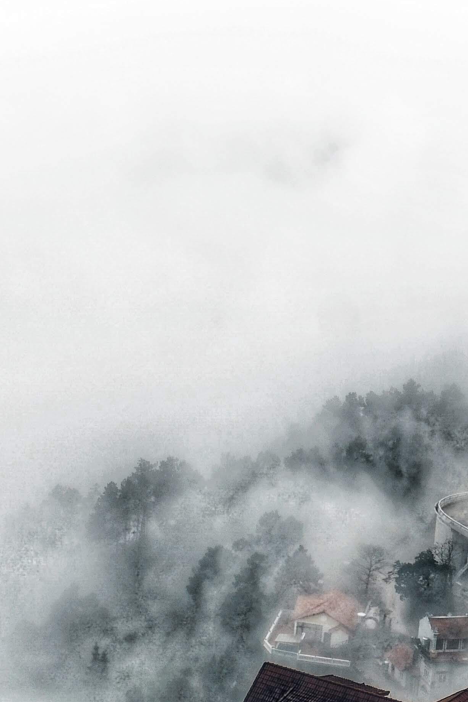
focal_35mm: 128
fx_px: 2496
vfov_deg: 15.8
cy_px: 56
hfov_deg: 10.7
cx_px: 232
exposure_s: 1/170
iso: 200
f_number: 8
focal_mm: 32.5
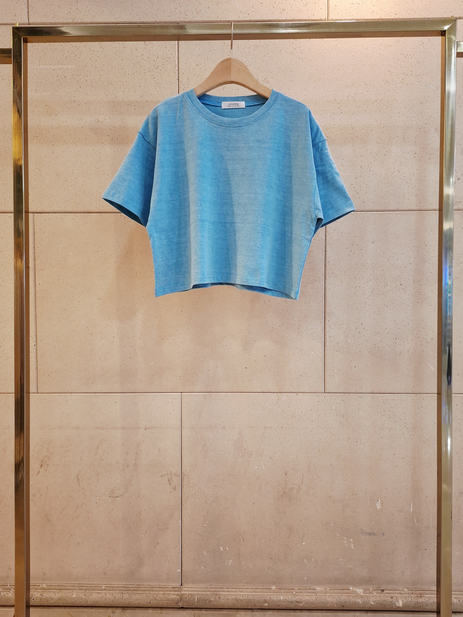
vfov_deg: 69.4
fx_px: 446
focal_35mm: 25
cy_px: 308
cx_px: 232
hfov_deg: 54.9
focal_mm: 5.23
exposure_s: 1/120
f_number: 1.8
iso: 250
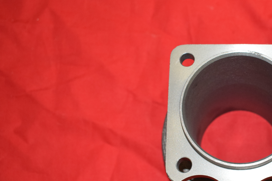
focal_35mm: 68
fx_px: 514
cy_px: 118
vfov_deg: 20.0
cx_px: 247
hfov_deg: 28.5
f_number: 5.6
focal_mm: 24
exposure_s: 1/125
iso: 800
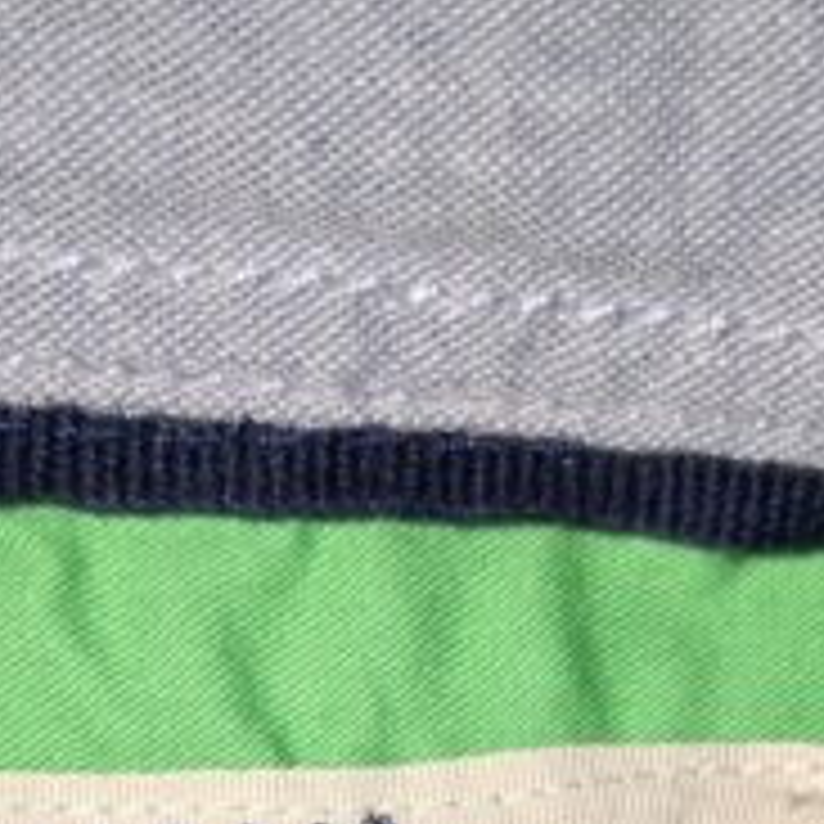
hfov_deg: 19.5
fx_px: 2397
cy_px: 1180
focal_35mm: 89
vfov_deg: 17.8
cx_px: 450
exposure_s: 1/25
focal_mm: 5.54
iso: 50
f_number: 1.8
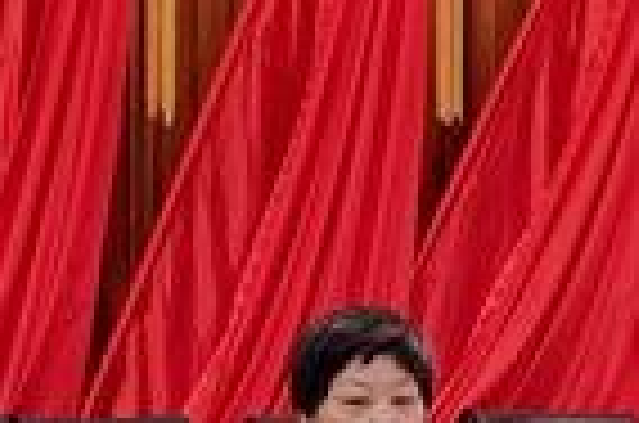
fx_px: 4304
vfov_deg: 5.6
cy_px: 331
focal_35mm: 243
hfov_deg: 8.1
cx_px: -603
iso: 400
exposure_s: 1/60
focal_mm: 43
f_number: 5.6
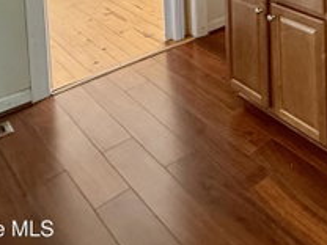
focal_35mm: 43
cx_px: 395
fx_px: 406
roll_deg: +0.7
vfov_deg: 25.9
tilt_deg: -4.5
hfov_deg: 34.7
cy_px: -113
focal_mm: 2.22
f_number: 2.2
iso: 320
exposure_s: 1/60
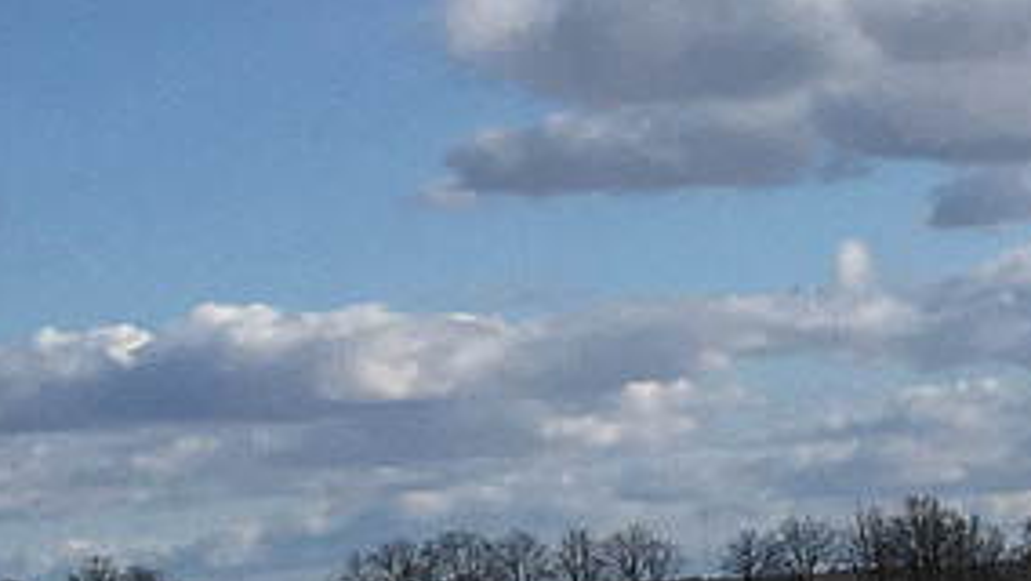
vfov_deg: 6.8
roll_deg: +4.4
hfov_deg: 10.3
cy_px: 748
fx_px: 4868
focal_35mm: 178
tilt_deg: -3.8
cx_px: 2538
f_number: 2.2
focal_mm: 4.15
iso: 25
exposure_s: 1/3077
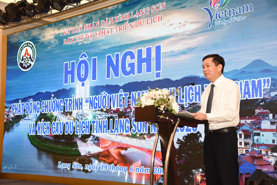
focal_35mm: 58
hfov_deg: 34.5
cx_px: 138
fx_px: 446
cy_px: 92
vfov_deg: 23.4
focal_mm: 58
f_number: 5.6
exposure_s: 1/125
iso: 800
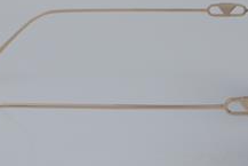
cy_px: 84
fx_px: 951
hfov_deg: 14.9
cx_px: 119
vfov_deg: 10.0
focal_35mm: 138
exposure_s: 1/4
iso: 100
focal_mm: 50
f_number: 32
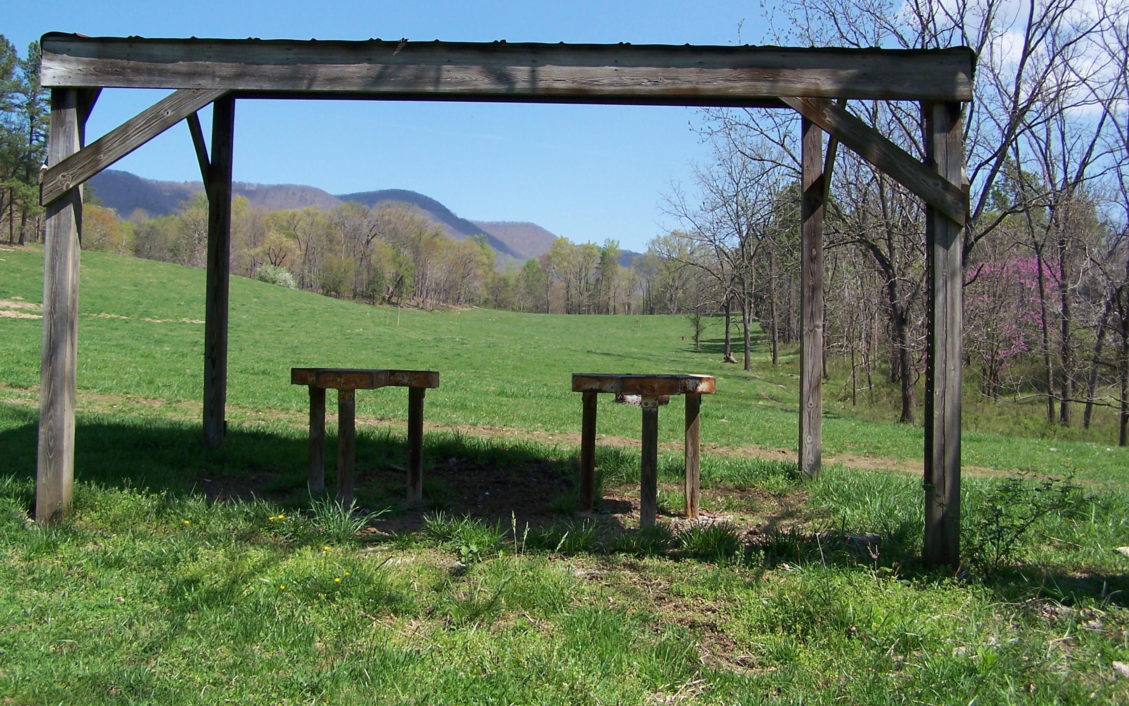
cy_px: 278
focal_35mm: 41
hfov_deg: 48.2
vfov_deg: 31.2
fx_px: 1262
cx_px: 565
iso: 80
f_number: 4
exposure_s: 1/640
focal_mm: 6.3
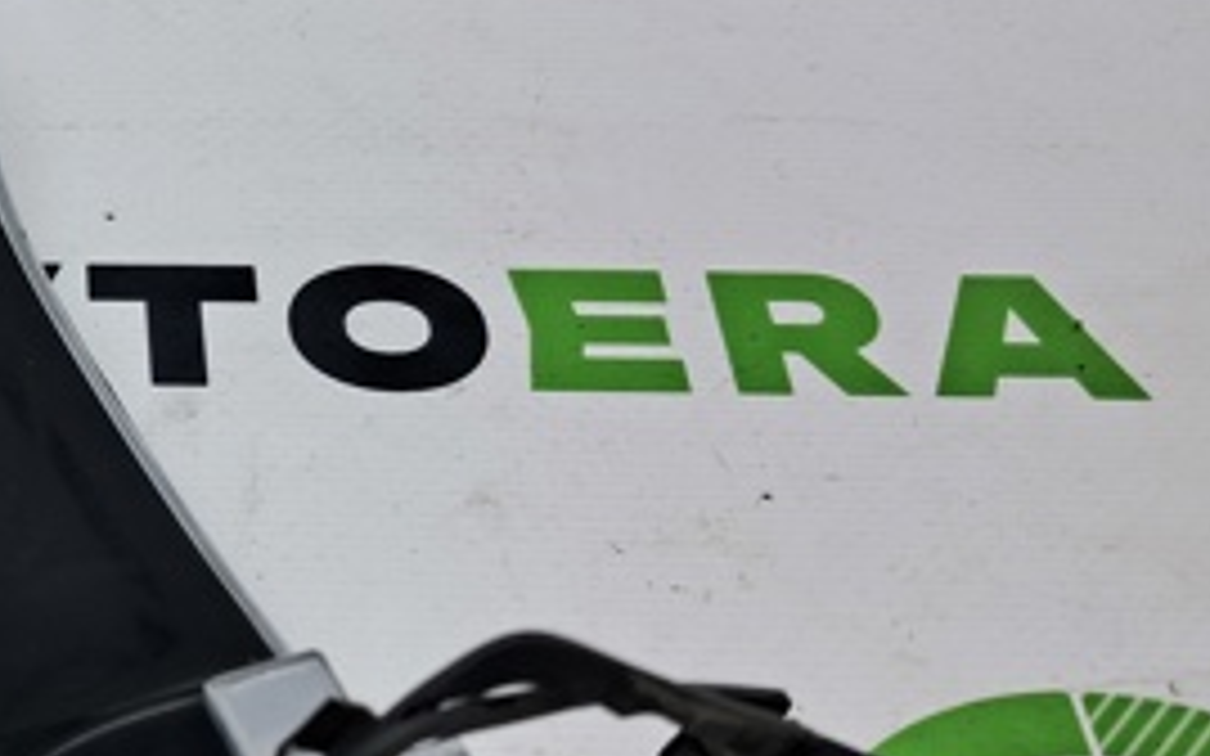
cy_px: 362
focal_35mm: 68
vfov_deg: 19.1
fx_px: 2242
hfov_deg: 27.6
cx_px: -121
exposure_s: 1/120
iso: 50
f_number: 1.8
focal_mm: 4
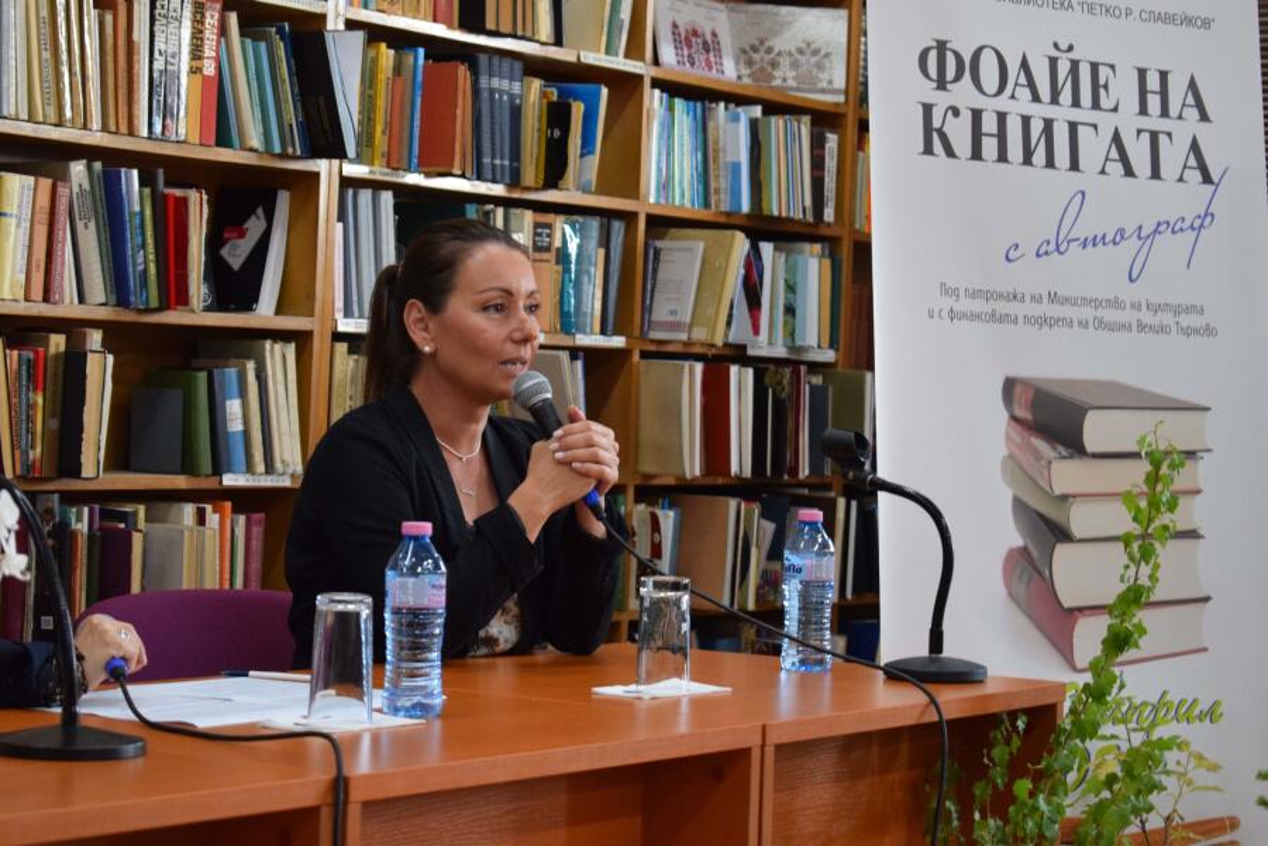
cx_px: 634
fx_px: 2906
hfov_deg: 24.6
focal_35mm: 82
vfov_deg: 16.6
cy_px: 423
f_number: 5.6
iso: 1600
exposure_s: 1/60
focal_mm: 55
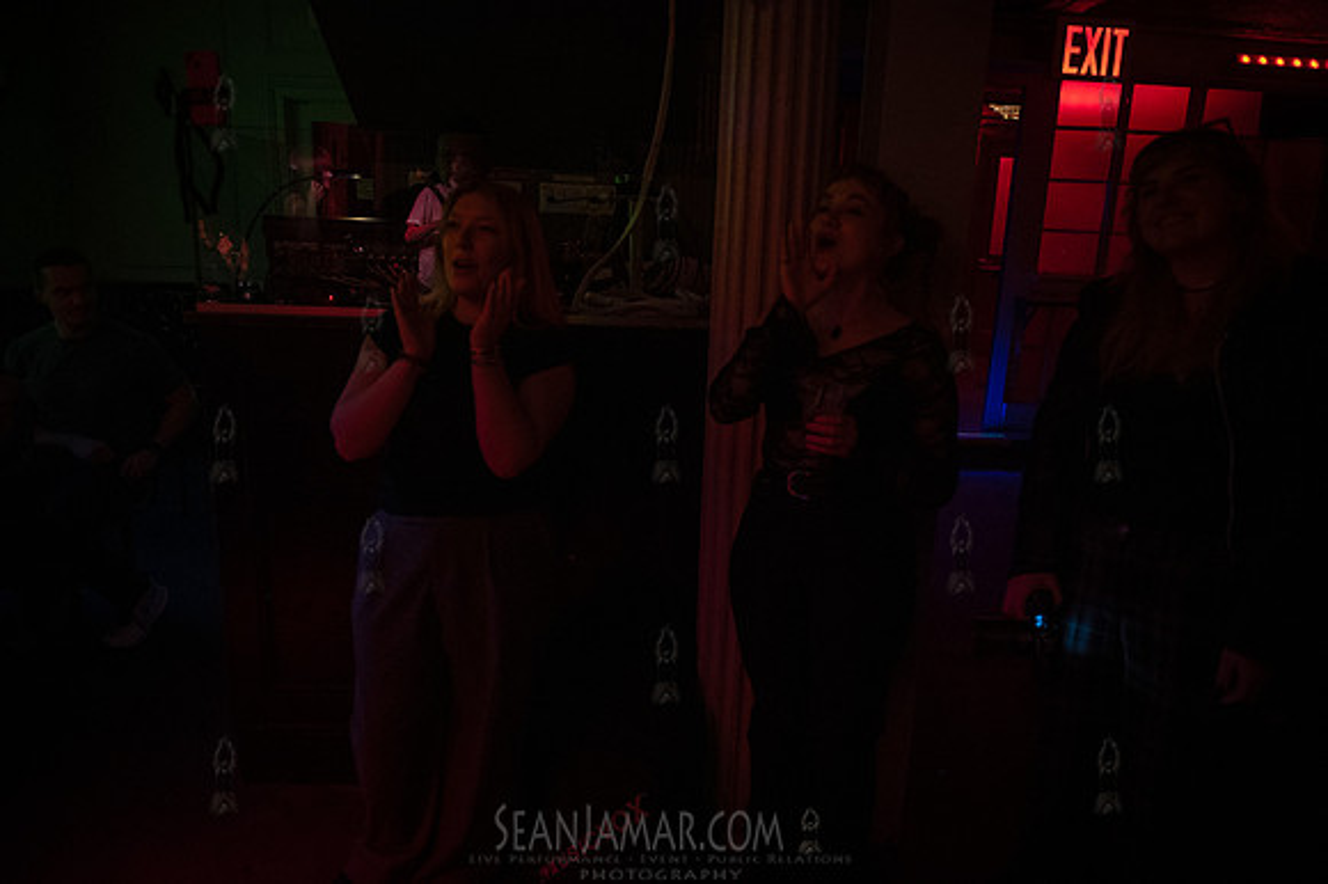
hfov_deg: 73.8
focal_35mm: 24
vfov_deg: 53.1
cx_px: 664
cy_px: 442
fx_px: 885
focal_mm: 24
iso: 8000
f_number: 2.8
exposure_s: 1/200
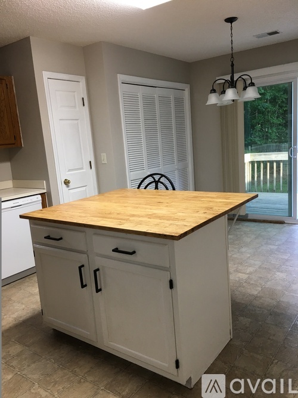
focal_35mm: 29
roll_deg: +3.5
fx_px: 333
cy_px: 199
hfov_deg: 48.2
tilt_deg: -9.3
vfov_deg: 61.7
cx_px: 149
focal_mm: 4.15
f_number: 2.2
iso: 25
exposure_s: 1/15
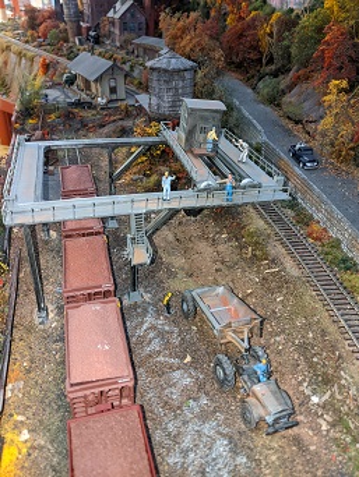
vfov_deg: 65.3
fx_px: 373
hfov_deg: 51.4
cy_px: 238
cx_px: 180
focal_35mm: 27
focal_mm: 4.44
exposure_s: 1/24
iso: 216
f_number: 1.8
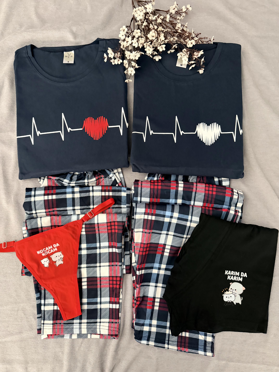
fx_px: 258
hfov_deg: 56.8
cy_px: 186
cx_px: 140
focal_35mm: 24
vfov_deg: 71.6
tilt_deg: -83.5
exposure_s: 1/34
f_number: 1.78
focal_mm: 6.76
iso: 1000
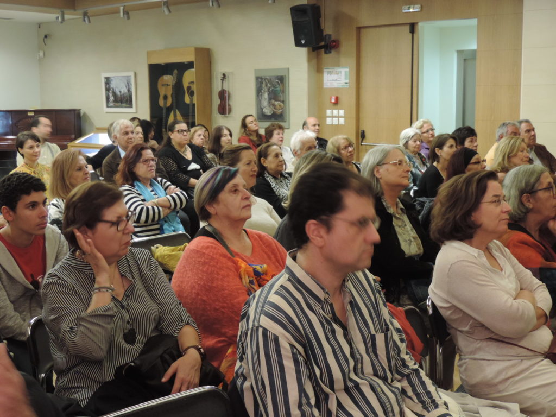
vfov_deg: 30.9
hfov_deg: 40.4
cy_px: 208
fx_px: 755
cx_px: 278
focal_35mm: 47
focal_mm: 8.3
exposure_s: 1/13
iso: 500
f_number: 3.5
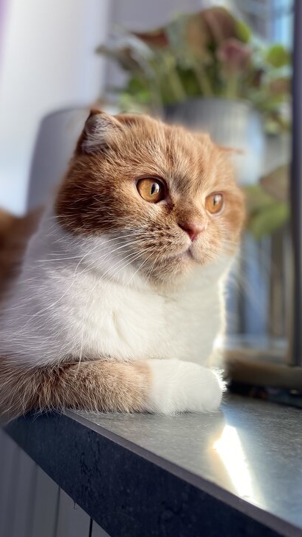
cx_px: 133
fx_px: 441
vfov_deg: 62.6
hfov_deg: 37.7
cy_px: 260
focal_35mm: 31
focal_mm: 4.25
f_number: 1.8
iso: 80
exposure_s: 1/121
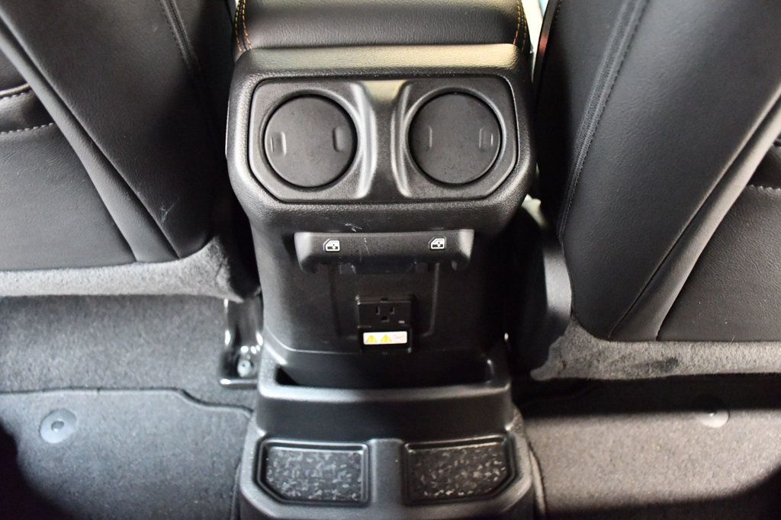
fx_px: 737
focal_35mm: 34
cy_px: 260
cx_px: 390
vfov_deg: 38.9
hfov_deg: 55.8
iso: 12800
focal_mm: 23
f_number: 3.8
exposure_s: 1/10
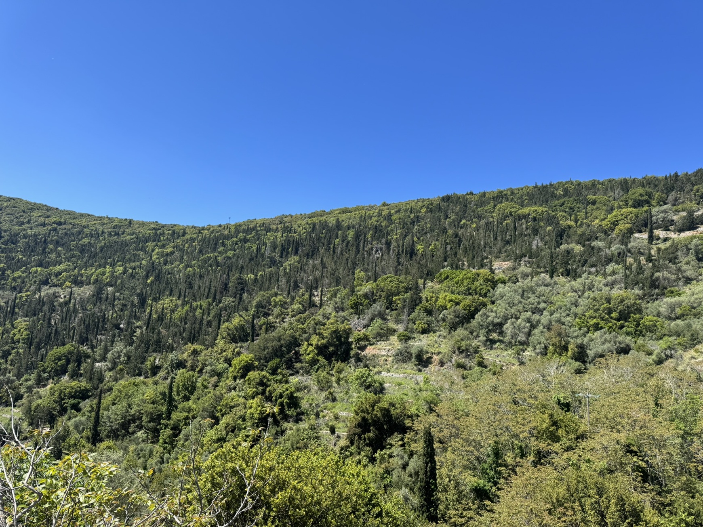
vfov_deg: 56.8
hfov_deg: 71.6
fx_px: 487
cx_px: 352
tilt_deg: +9.3
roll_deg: -3.8
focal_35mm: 24
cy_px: 264
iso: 80
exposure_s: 1/2506
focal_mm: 6.76
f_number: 1.78
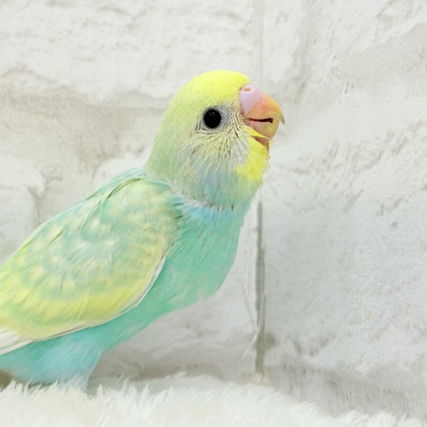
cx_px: 141
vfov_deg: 27.7
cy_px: 215
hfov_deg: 27.5
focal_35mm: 62
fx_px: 865
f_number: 1.6
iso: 80
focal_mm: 5.96
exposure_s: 1/100
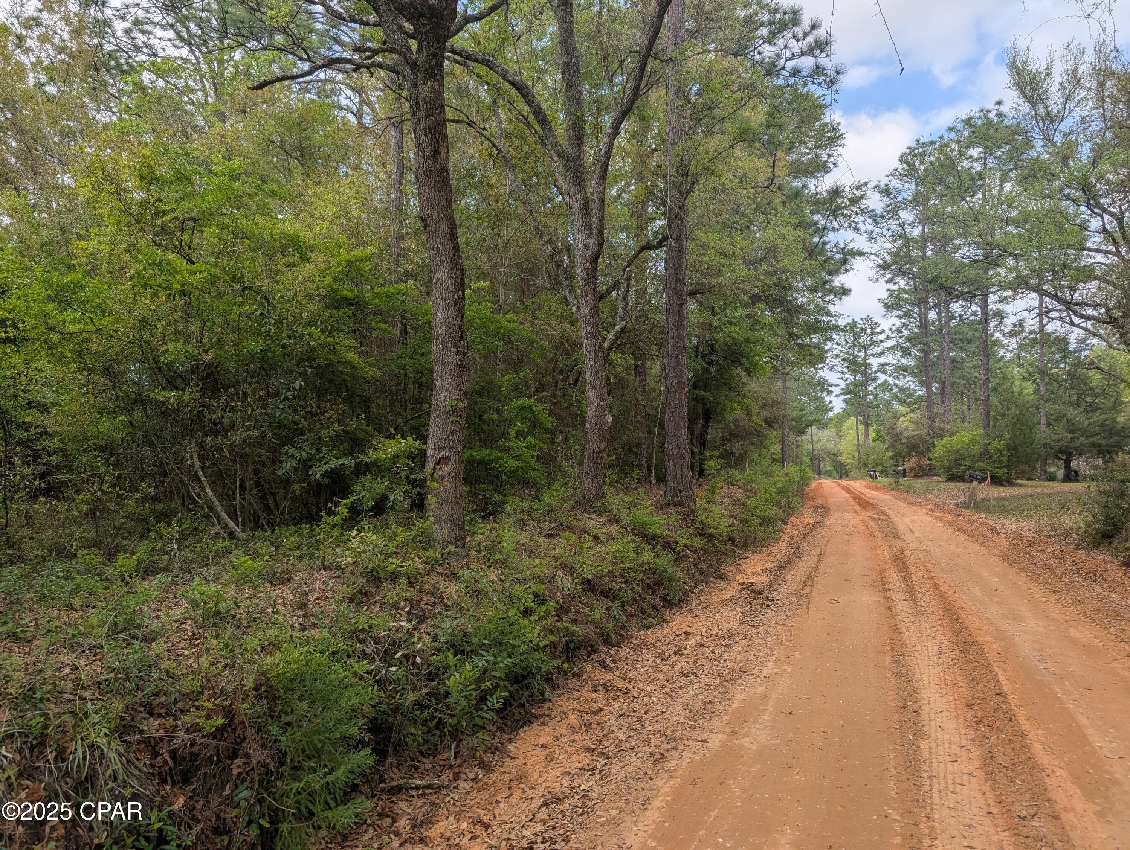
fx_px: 784
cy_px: 425
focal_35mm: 24
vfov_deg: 56.9
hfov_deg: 71.5
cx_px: 565
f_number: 1.68
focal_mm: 6.9
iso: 23
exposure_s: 1/630
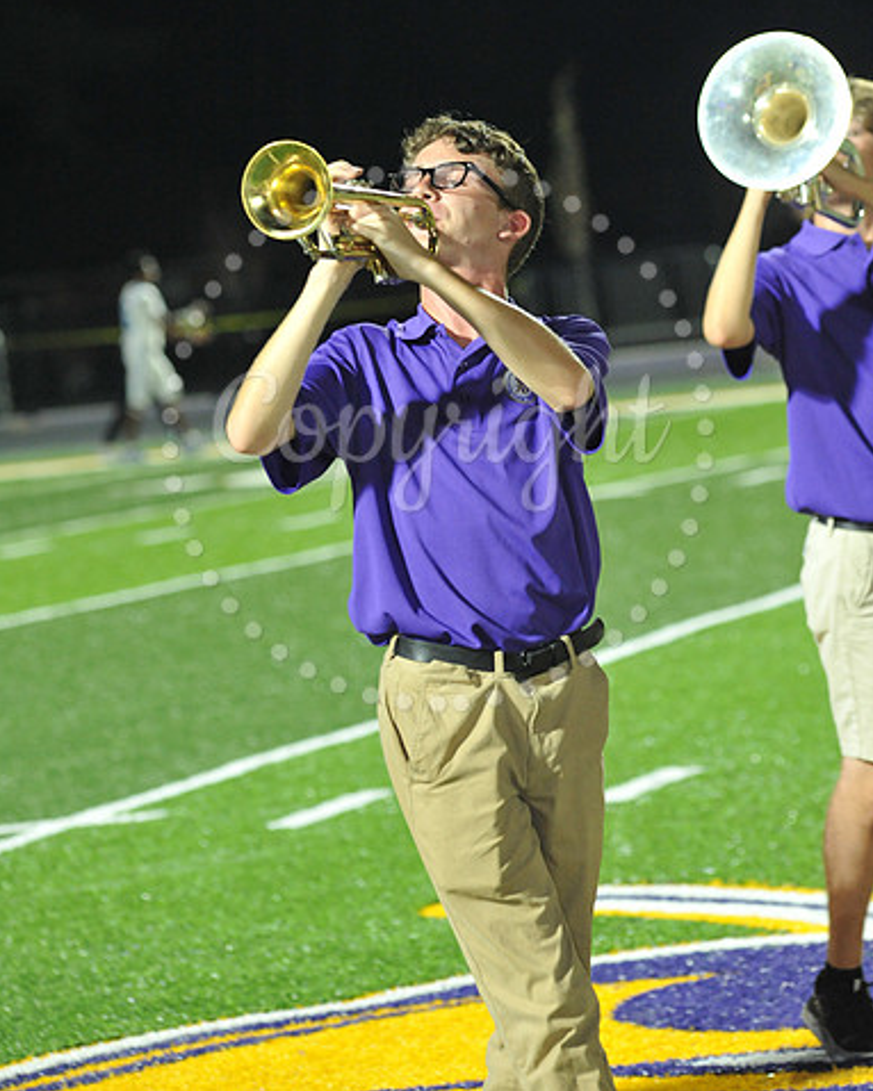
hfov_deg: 8.8
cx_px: 438
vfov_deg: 11.0
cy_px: 433
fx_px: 5686
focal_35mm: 176
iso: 4000
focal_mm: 155
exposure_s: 1/250
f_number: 5.6
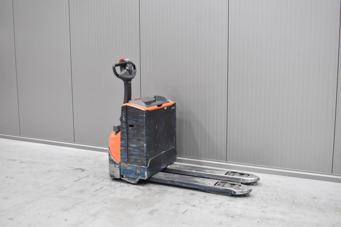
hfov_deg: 51.3
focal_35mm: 38
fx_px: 355
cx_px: 170
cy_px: 114
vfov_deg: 35.5
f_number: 5
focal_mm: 25
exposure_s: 1/30
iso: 1600
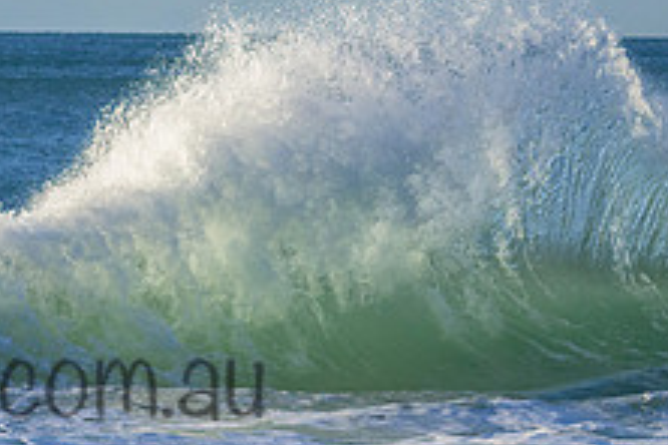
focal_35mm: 524
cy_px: 347
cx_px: -54
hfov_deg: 3.9
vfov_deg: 2.6
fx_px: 9722
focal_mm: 200
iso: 2500
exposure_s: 1/2000
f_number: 11
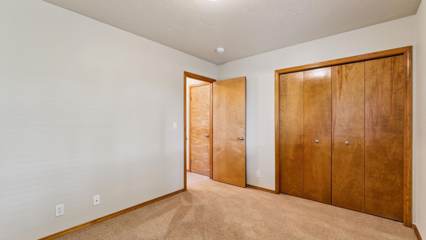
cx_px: 214
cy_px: 123
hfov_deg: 97.1
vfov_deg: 65.0
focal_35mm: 17
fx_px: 188
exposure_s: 1.3
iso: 400
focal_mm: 15.6
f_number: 13
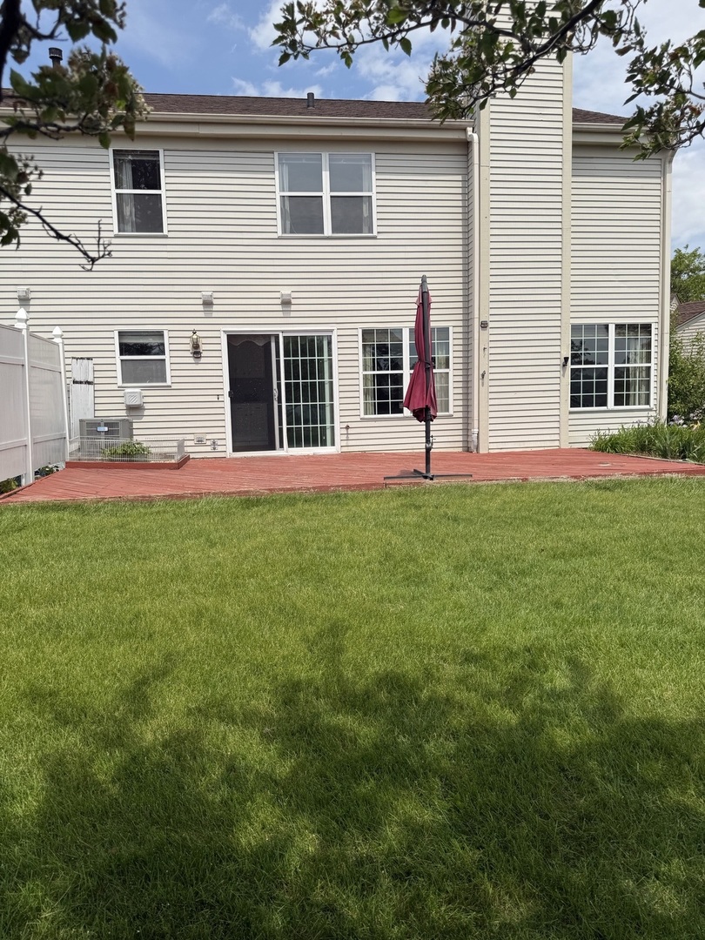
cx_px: 352
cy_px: 470
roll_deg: +1.7
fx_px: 652
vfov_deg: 71.6
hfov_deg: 56.8
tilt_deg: -3.5
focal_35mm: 24
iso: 80
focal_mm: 6.76
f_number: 1.78
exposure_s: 1/6711
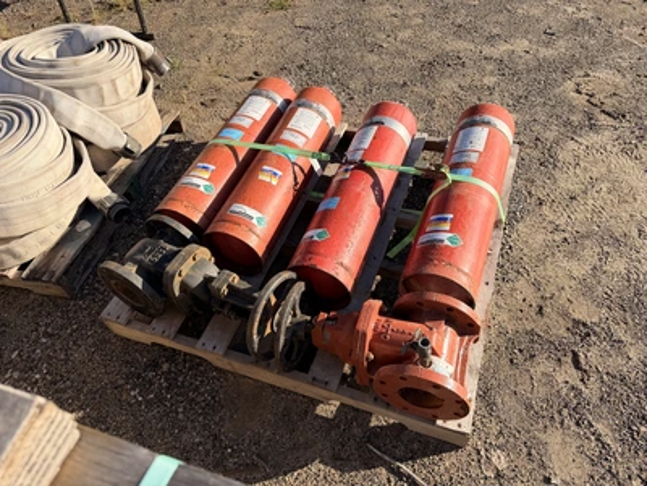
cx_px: 324
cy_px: 243
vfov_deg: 56.8
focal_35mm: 24
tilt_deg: -48.7
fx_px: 449
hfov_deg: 71.6
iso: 80
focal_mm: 6.76
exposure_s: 1/2169
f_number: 1.78
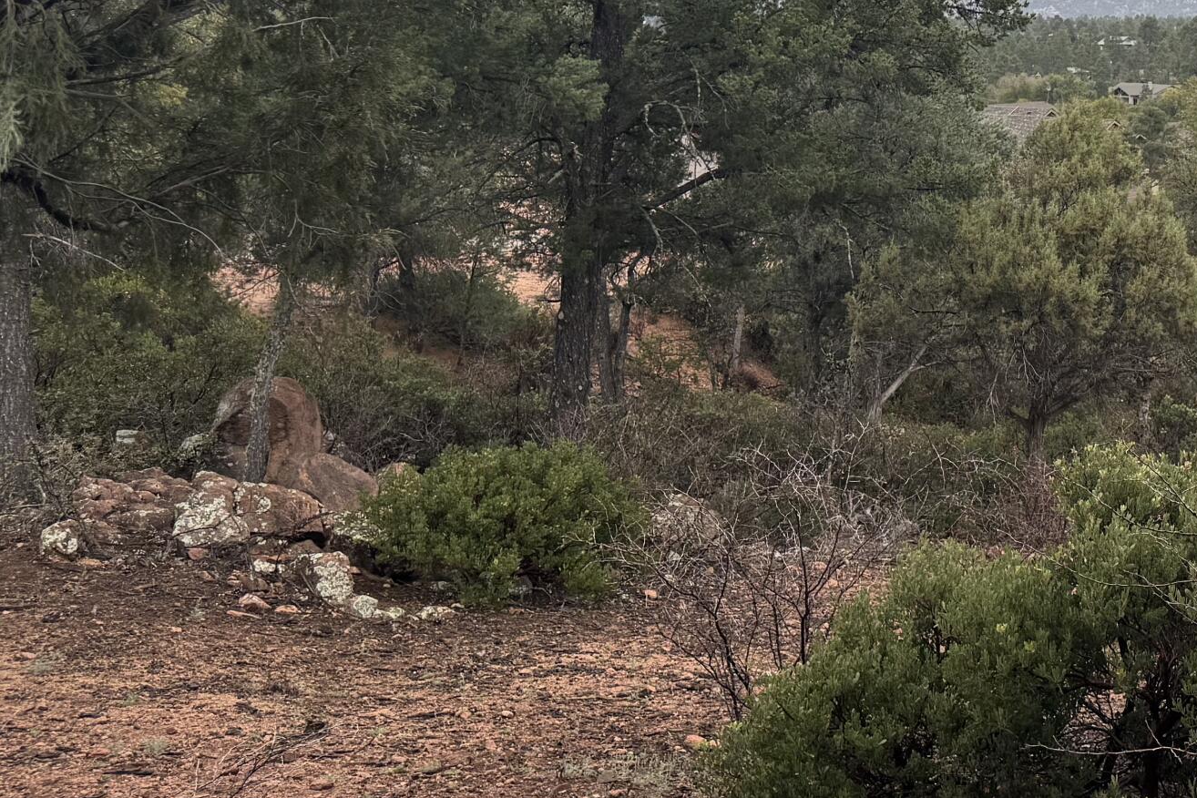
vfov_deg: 23.4
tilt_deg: -4.9
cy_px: 149
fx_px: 1895
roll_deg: -1.1
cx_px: 1366
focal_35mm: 57
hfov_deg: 30.7
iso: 80
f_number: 1.78
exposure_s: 1/612
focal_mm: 6.76
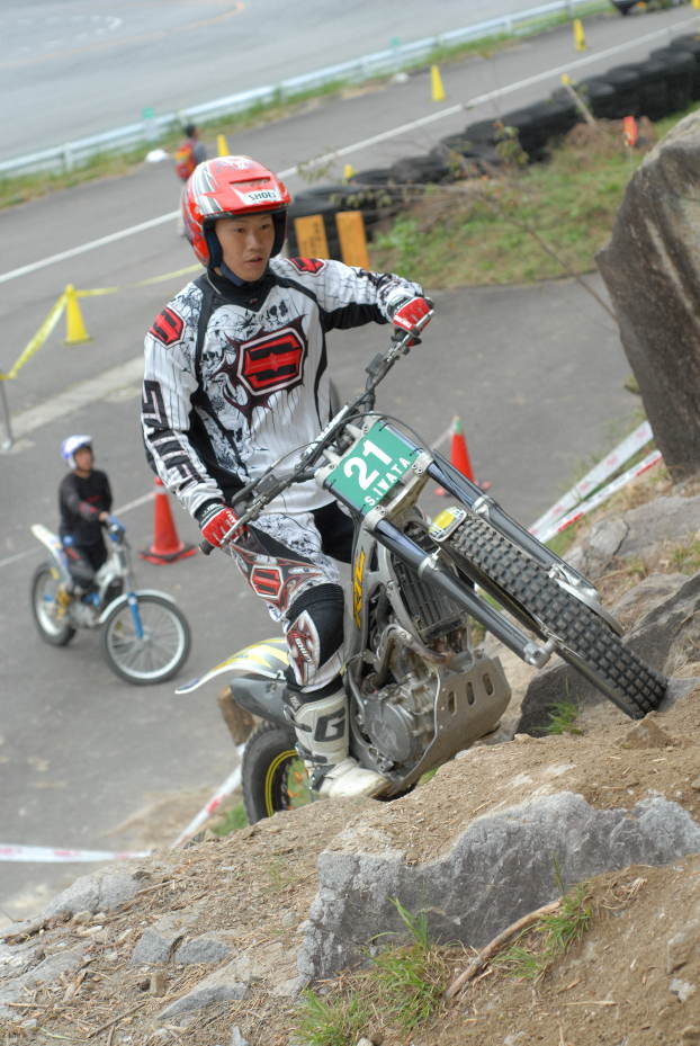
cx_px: 350
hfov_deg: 18.2
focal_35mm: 75
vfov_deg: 27.0
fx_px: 2181
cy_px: 523
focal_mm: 50
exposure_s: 1/400
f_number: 4.8
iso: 400
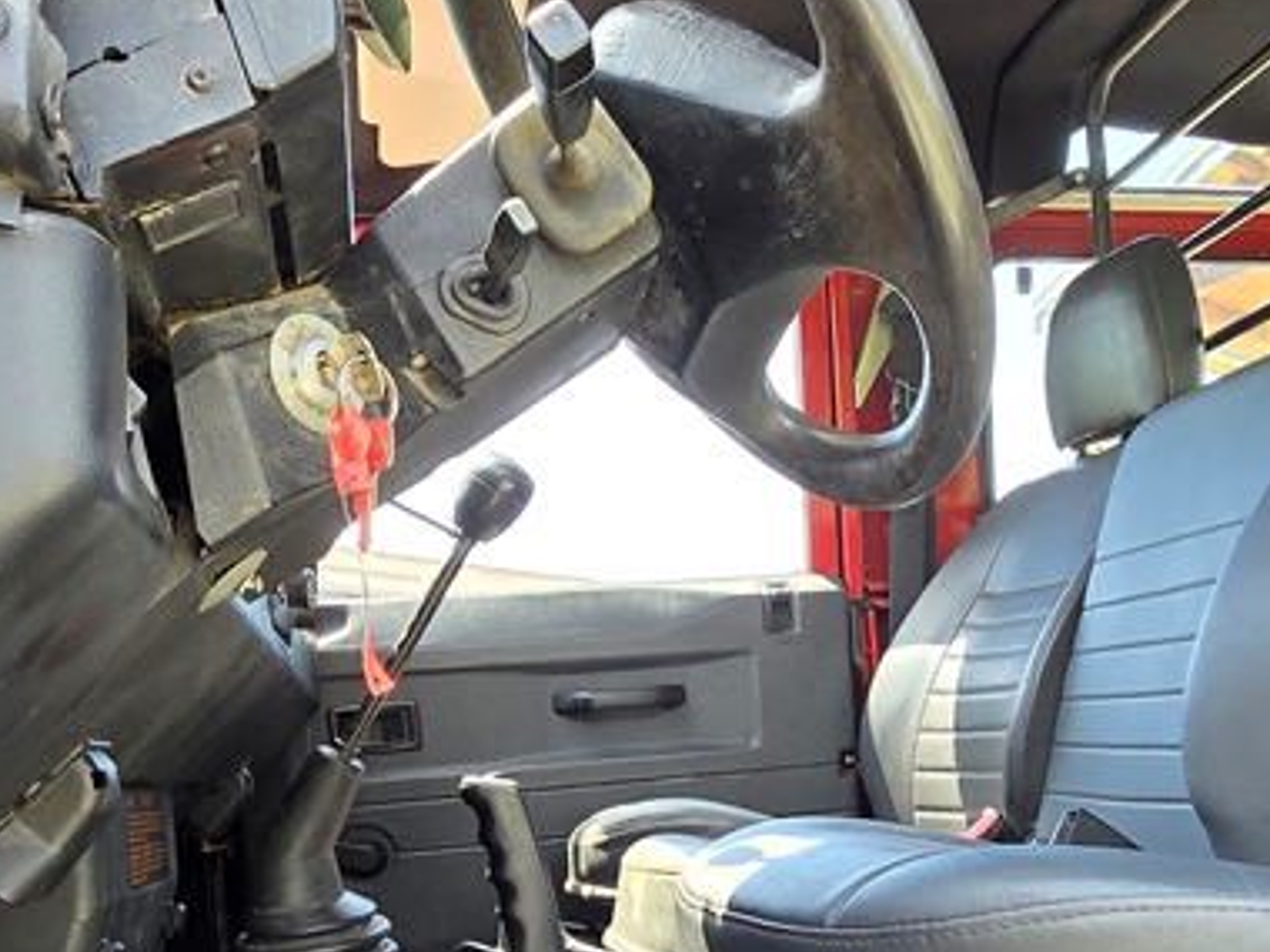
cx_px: 762
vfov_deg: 38.9
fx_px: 1284
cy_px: 778
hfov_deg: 52.3
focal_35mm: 35
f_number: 2.2
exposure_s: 1/120
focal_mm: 2.2
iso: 64
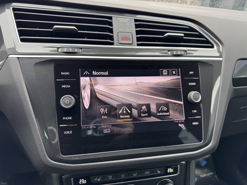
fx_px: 171
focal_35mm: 24
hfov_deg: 71.6
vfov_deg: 56.8
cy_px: 92
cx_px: 124
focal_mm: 6.76
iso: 200
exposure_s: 1/113
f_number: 1.78
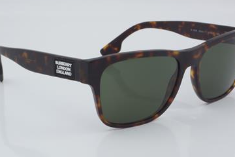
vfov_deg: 14.9
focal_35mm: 92
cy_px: 77
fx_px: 598
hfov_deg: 22.2
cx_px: 124
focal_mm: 55
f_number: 32
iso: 100
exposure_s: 1/4
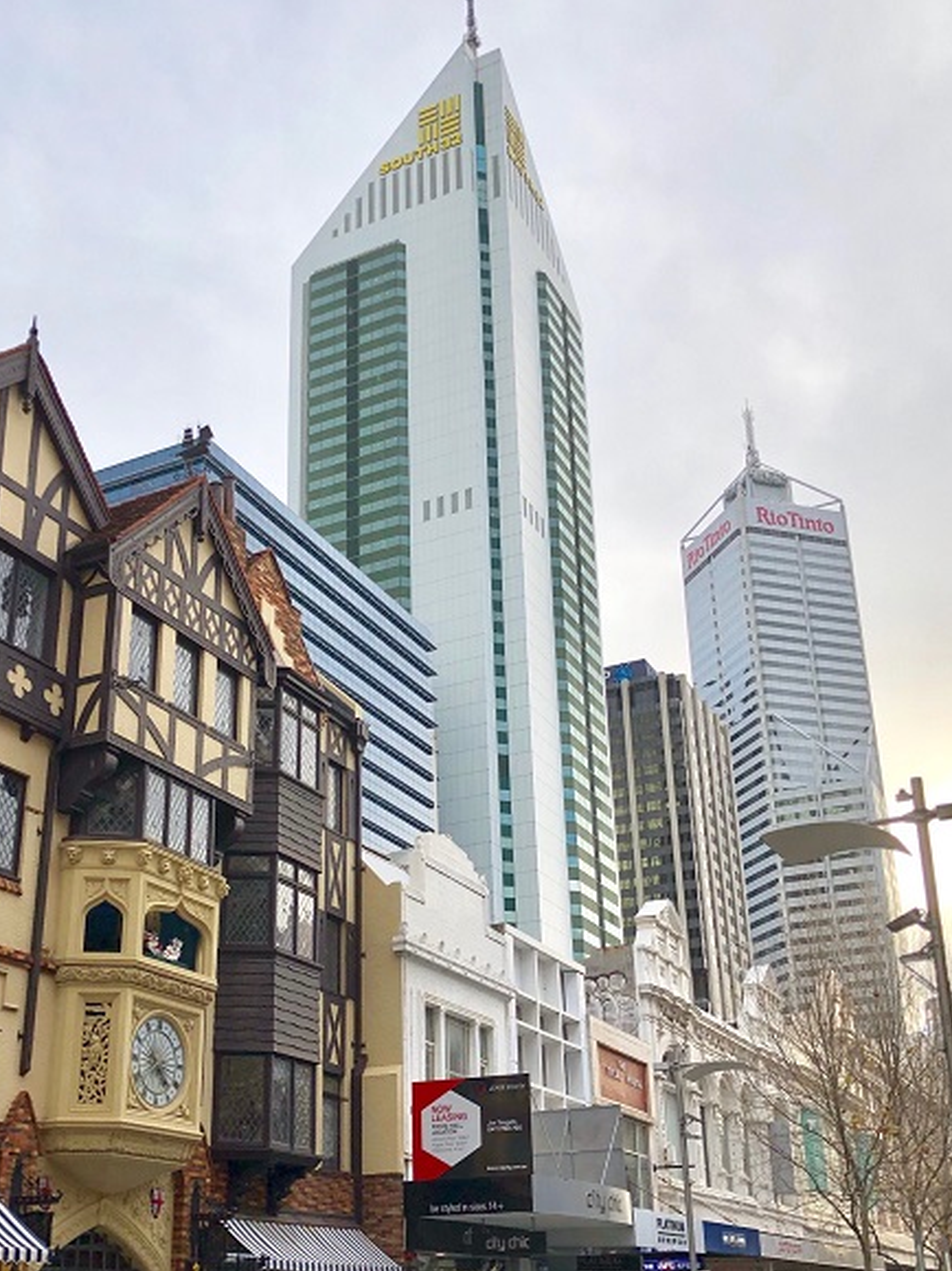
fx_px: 1431
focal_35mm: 39
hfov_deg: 36.7
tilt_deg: +22.9
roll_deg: +2.2
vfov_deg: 47.5
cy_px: 774
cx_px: 378
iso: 20
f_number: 1.8
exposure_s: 1/656
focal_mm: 3.99
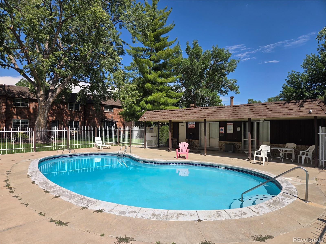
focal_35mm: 23
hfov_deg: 73.9
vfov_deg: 58.9
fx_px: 217
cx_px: 163
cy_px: 122
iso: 25
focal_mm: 5.4
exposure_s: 1/2234
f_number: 1.8
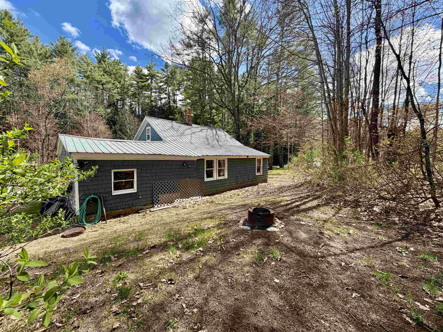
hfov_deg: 102.1
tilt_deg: -3.6
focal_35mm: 14
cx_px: 222
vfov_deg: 85.7
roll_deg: -0.7
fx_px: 179
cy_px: 166
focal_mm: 2.22
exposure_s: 1/564
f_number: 2.2
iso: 40
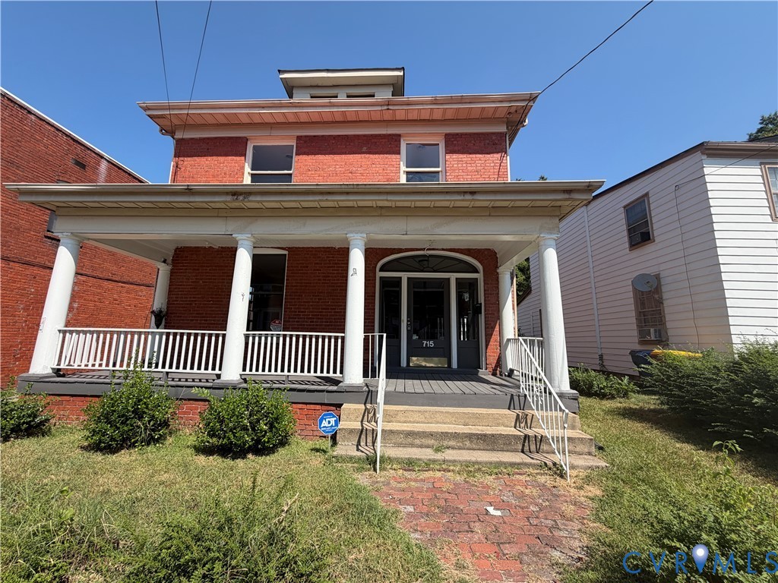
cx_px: 389
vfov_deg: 85.7
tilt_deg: +8.4
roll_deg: -0.3
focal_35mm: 14
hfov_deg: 102.1
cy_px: 292
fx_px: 315
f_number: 2.2
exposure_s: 1/770
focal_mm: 2.22
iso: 25
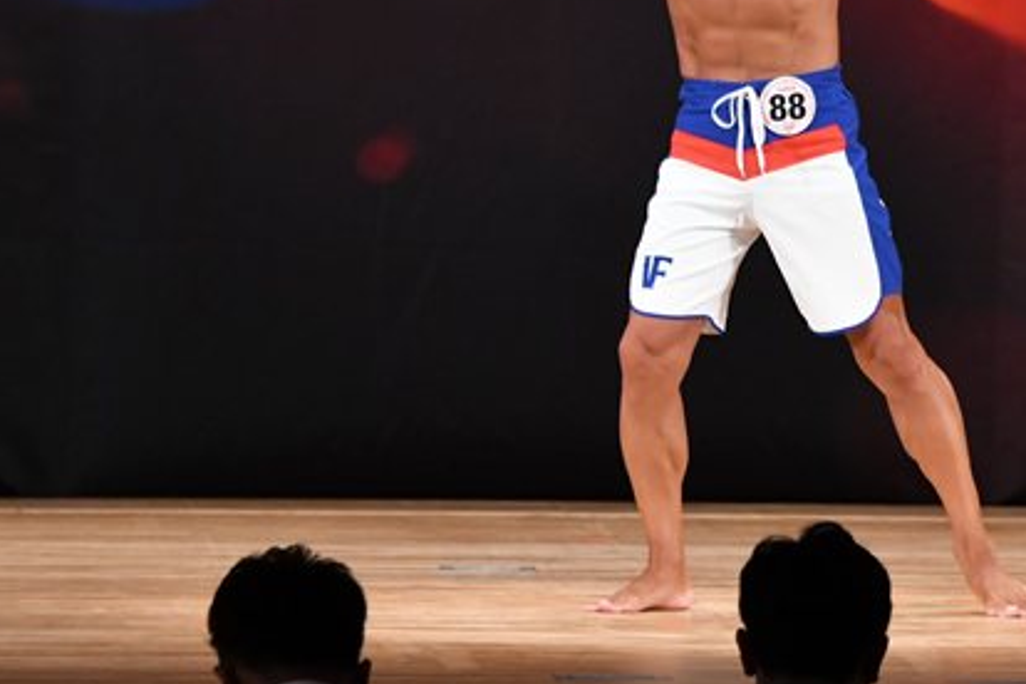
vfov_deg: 3.4
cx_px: 782
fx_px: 11570
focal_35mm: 406
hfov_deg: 5.1
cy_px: 124
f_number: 5.6
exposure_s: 1/400
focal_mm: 145
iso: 2800
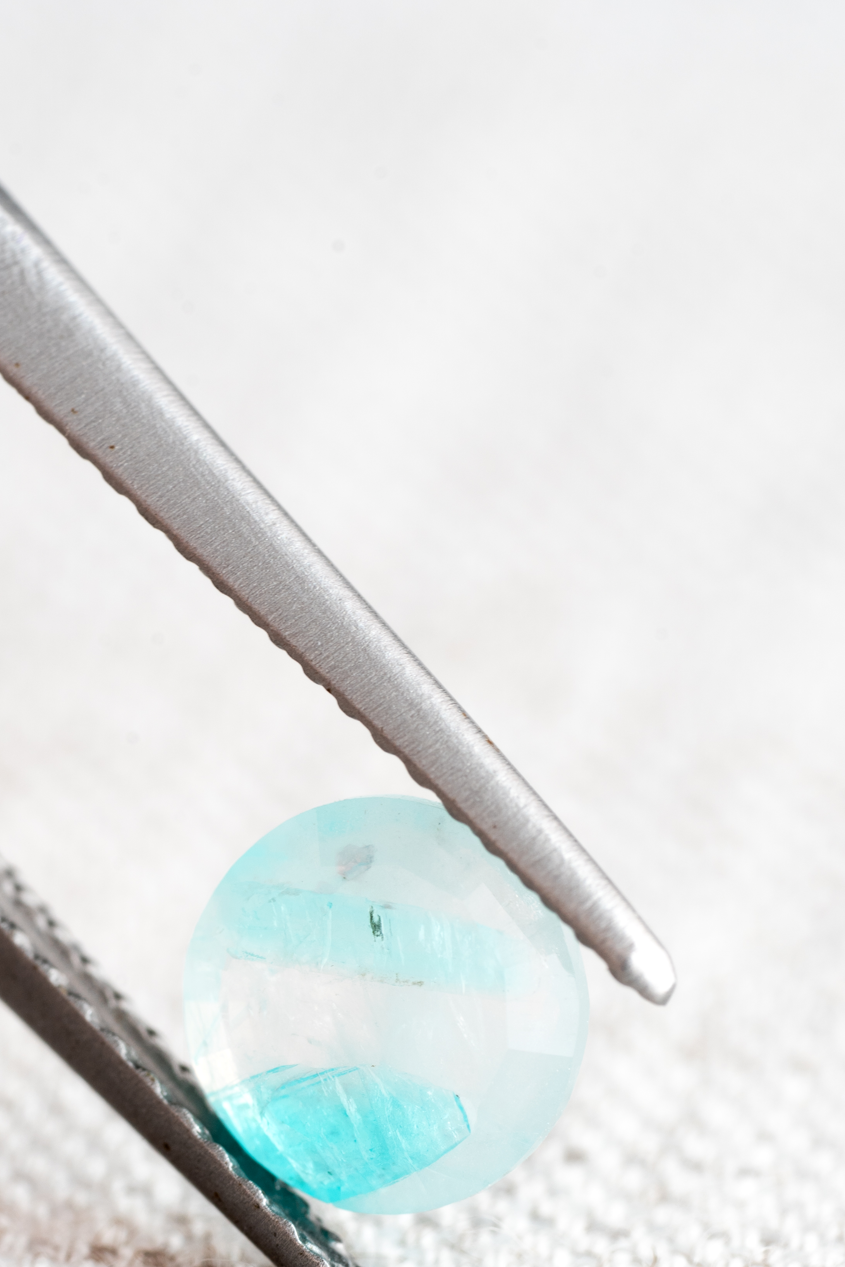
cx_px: 393
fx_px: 5809
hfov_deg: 8.3
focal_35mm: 165
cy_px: 986
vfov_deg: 12.4
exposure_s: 1/6
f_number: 8
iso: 100
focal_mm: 90
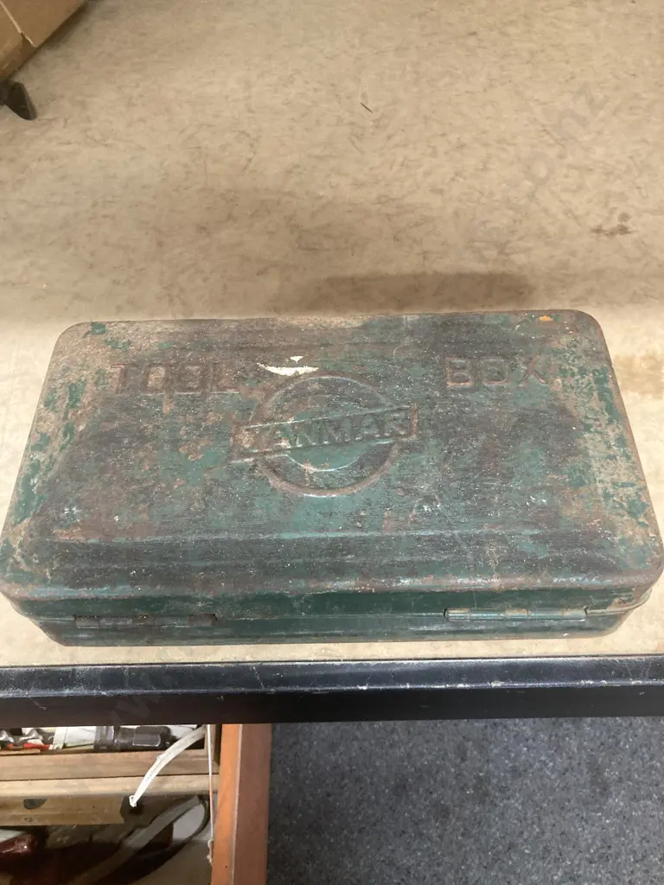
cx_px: 332
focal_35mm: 28
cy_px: 442
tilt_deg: -56.1
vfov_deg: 63.4
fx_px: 716
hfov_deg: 49.7
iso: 320
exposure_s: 1/33
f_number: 1.8
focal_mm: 3.99
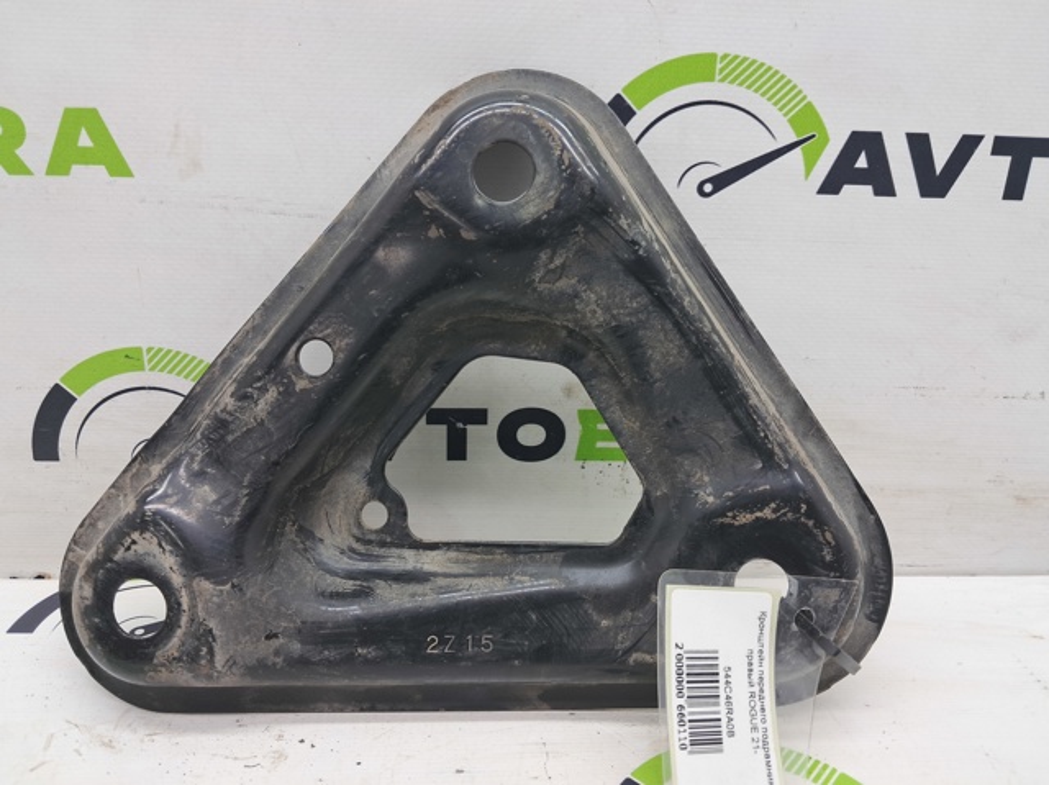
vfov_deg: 51.3
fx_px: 818
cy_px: 392
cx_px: 524
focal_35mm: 27
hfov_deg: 65.4
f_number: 1.8
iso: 50
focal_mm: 4
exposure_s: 1/50
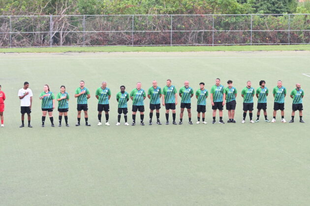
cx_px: 155
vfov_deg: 9.1
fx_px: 1292
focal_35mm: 150
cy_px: 103
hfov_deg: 13.7
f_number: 3.2
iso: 1600
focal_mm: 100
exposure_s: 1/2500
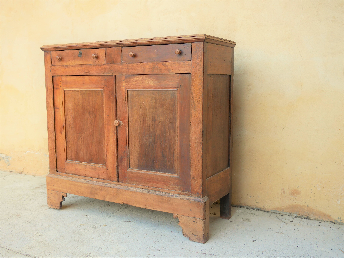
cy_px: 129
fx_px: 398
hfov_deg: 46.8
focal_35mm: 40
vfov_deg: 36.0
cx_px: 172
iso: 200
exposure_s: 1/200
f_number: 2.5
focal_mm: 20
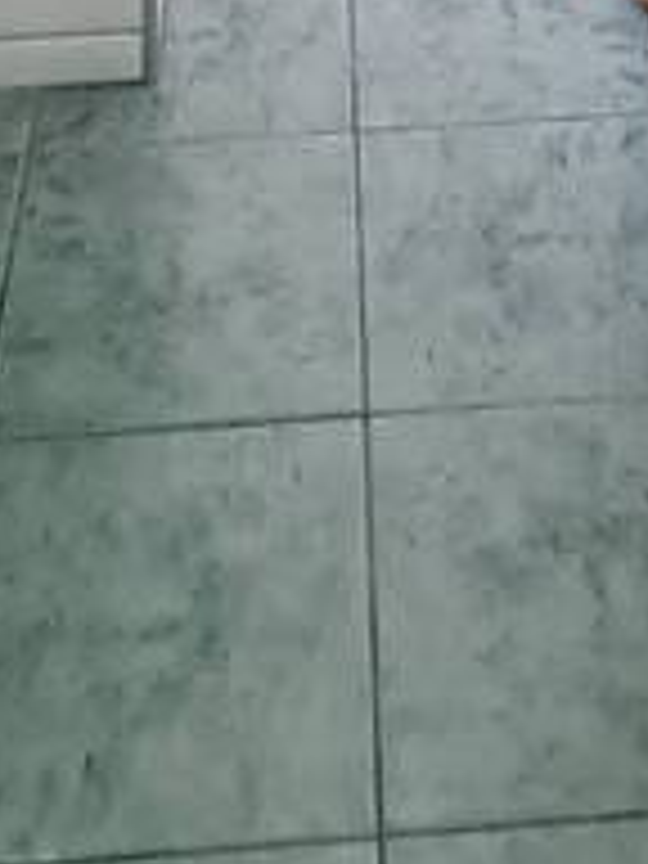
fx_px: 1822
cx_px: 432
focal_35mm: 73
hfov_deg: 20.1
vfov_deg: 15.6
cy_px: -1156
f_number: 2.2
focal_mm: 2.2
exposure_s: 1/60
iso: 250
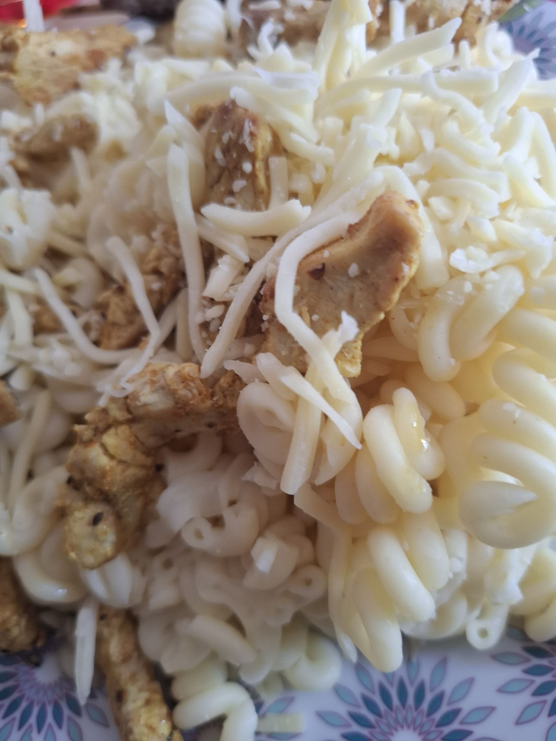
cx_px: 278
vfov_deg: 73.9
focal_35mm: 23
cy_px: 370
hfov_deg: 58.9
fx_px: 493
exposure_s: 1/25
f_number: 1.8
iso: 320
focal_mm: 5.54
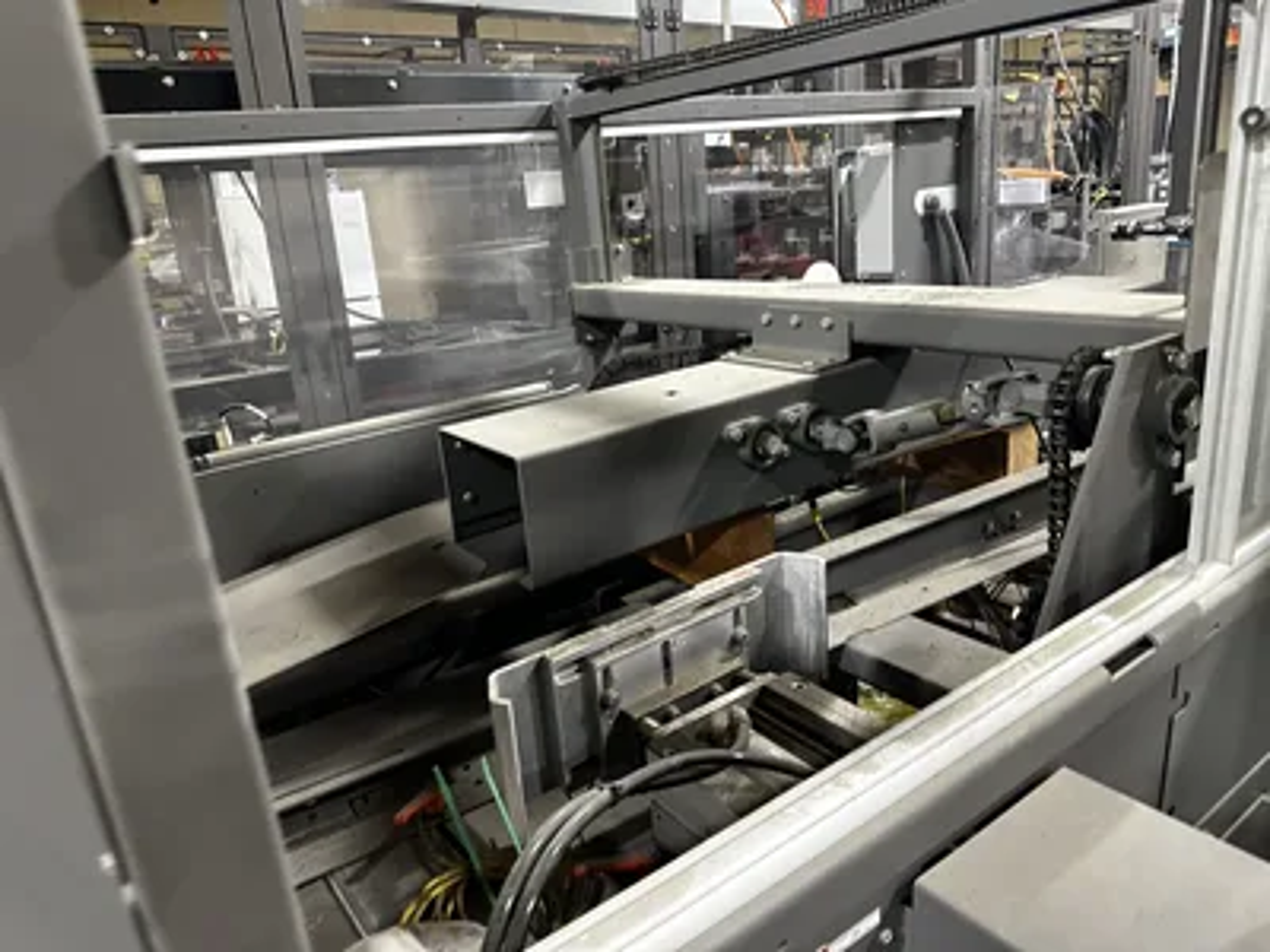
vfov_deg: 56.8
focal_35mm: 24
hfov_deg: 71.6
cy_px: 476
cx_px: 635
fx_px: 881
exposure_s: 1/60
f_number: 1.78
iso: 640
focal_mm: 6.86
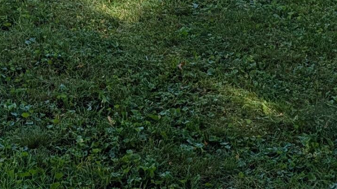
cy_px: -197
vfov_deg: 10.2
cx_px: -30
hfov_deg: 18.9
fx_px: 974
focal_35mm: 109
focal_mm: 6.9
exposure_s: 1/876
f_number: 1.68
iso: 21
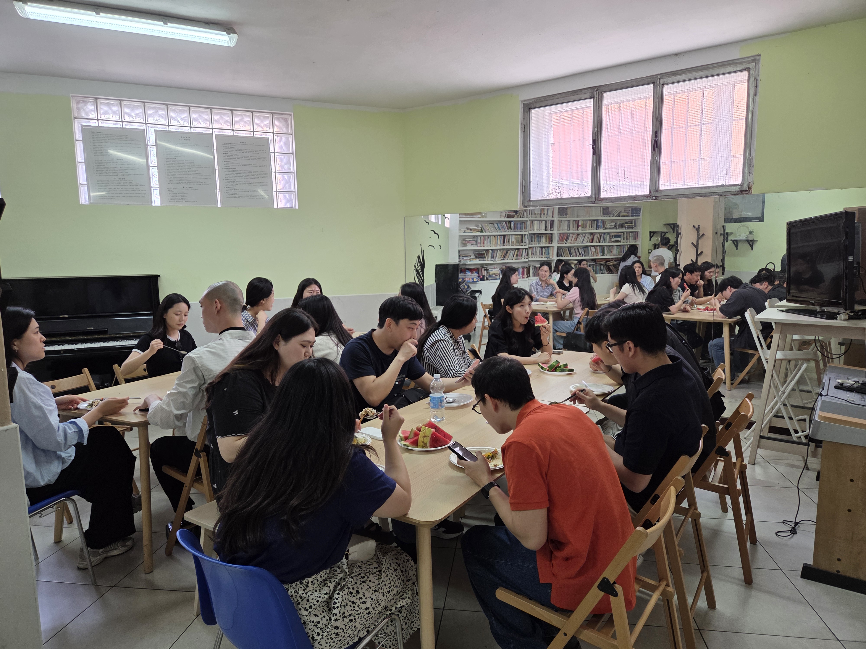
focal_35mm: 23
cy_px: 324
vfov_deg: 58.9
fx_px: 575
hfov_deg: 73.9
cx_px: 433
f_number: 1.8
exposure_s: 1/100
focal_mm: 5.4
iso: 200
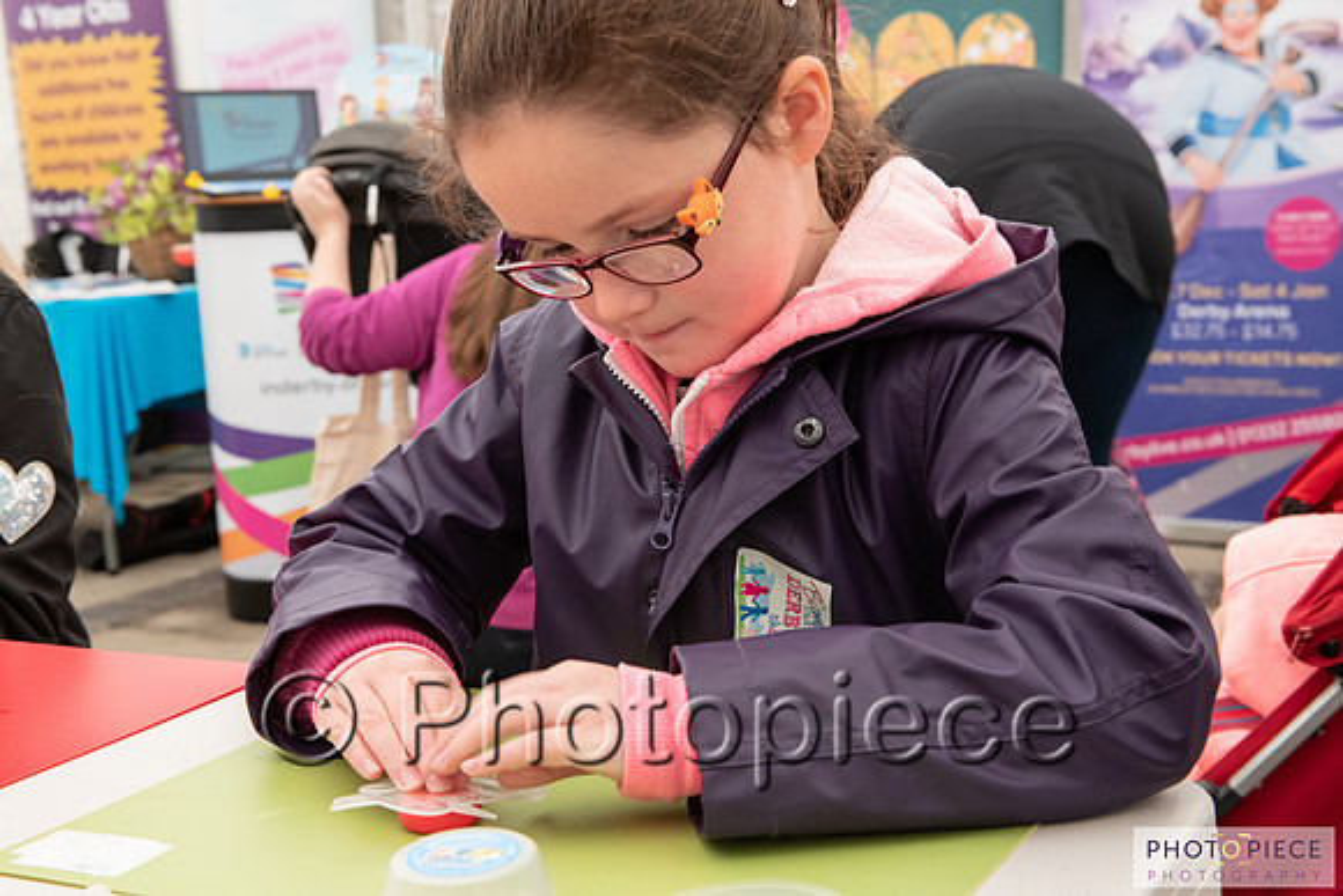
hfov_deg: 38.2
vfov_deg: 26.0
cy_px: 448
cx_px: 672
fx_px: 1940
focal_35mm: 52
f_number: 8
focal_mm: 52
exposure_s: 1/80
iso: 2000
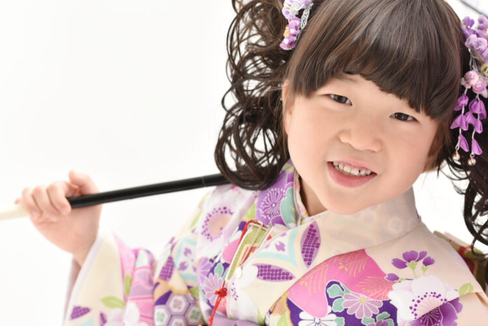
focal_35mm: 117
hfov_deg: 17.4
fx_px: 1587
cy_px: 163
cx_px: 323
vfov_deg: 11.7
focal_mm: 85
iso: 200
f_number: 2.8
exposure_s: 1/160
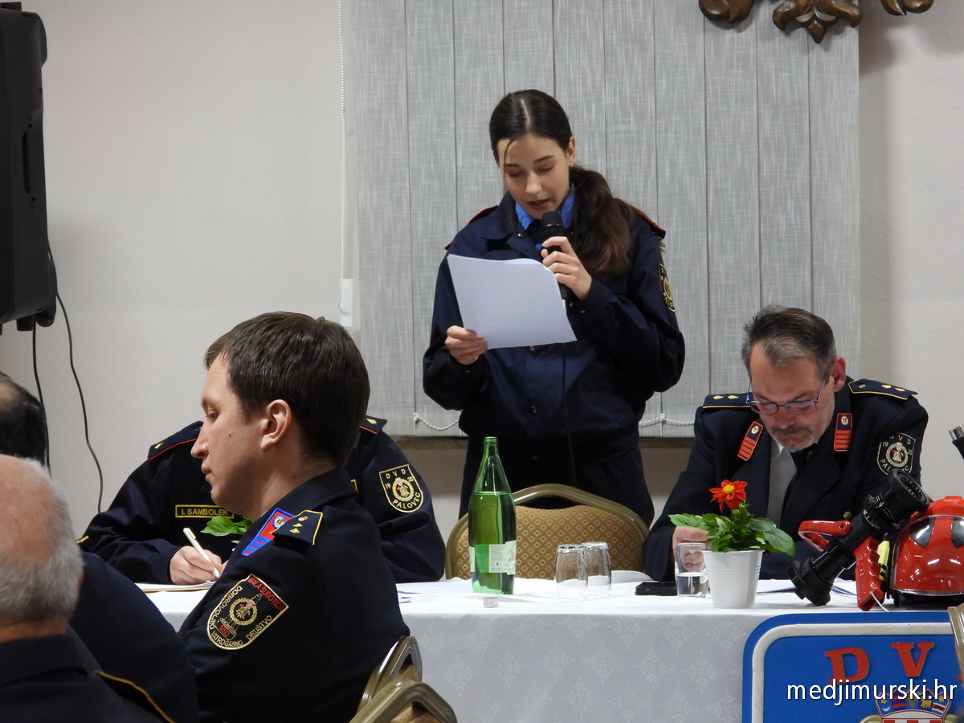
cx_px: 482
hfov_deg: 10.7
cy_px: 362
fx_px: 5152
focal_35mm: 185
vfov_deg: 8.0
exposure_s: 1/15
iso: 560
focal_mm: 33.2
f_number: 4.5
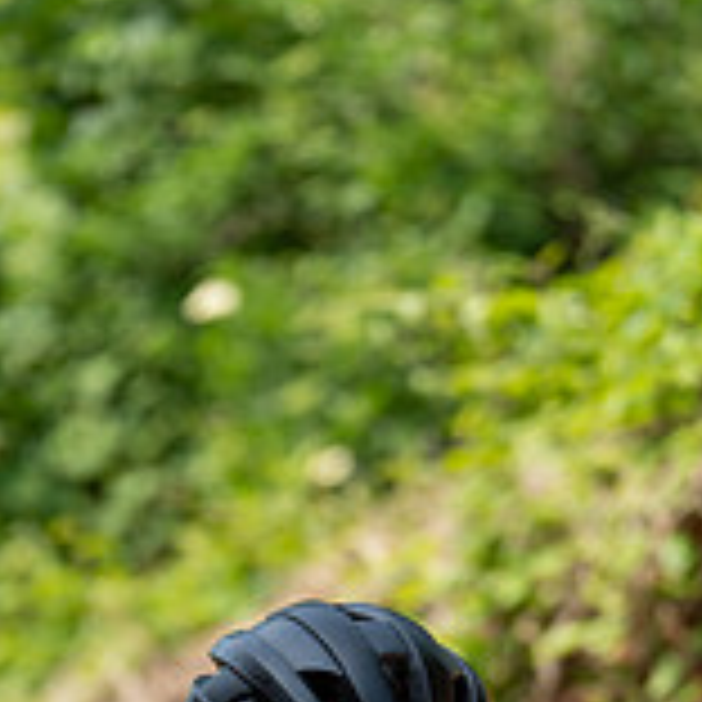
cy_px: 981
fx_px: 5461
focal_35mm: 238
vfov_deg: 7.3
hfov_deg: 7.4
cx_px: 274
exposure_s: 1/640
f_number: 3.2
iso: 200
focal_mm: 97
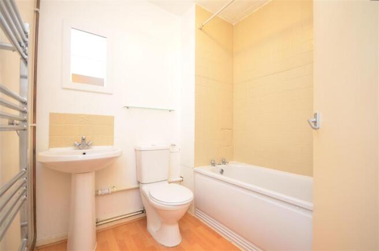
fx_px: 158
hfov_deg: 100.5
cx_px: 190
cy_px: 126
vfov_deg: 77.1
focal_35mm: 15
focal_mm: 10
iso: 200
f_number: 5
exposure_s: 1/8
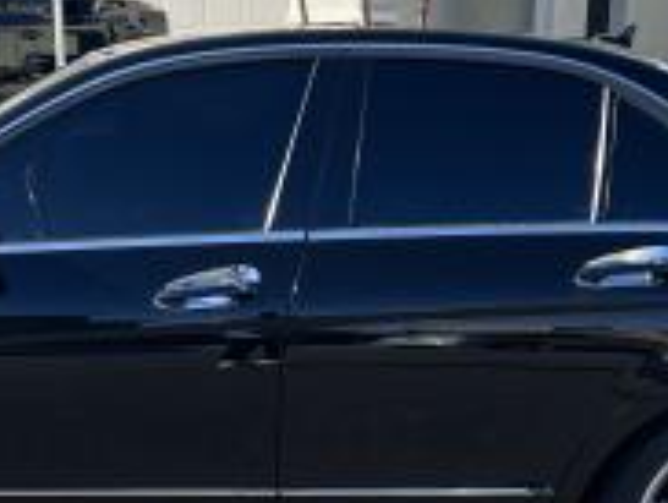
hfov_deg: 26.7
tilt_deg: -16.5
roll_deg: +2.7
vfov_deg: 20.0
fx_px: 1391
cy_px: 481
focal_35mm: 72
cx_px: 187
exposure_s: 1/1377
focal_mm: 5.7
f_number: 1.5
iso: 50
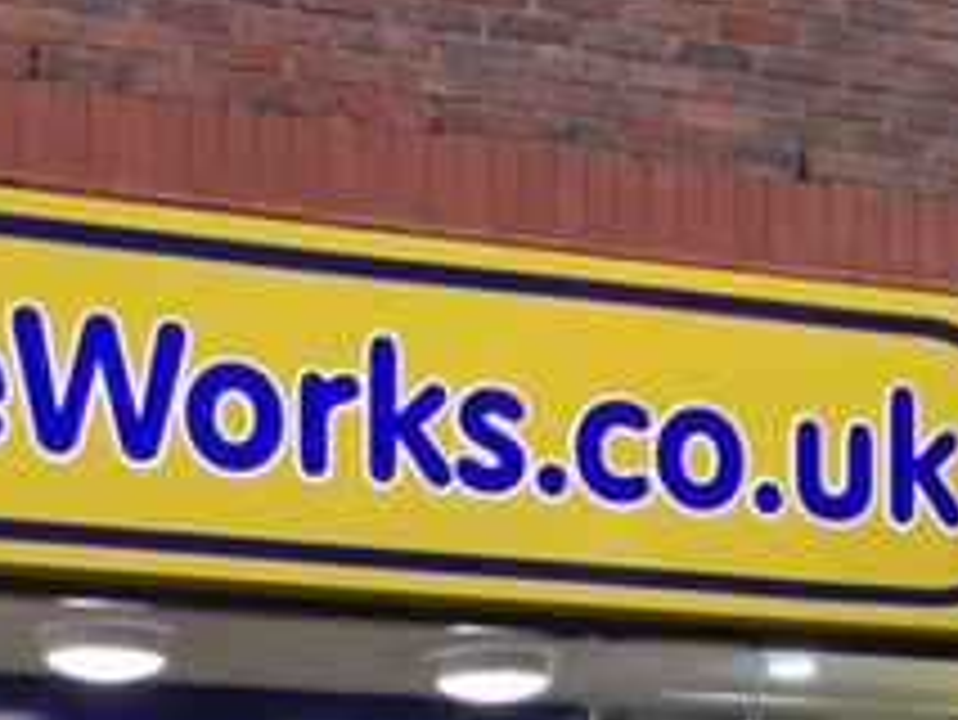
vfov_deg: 15.7
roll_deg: -0.1
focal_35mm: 87
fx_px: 2409
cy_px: 1053
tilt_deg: +1.4
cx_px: 229
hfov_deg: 22.3
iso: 40
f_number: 2.2
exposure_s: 1/33
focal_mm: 4.15
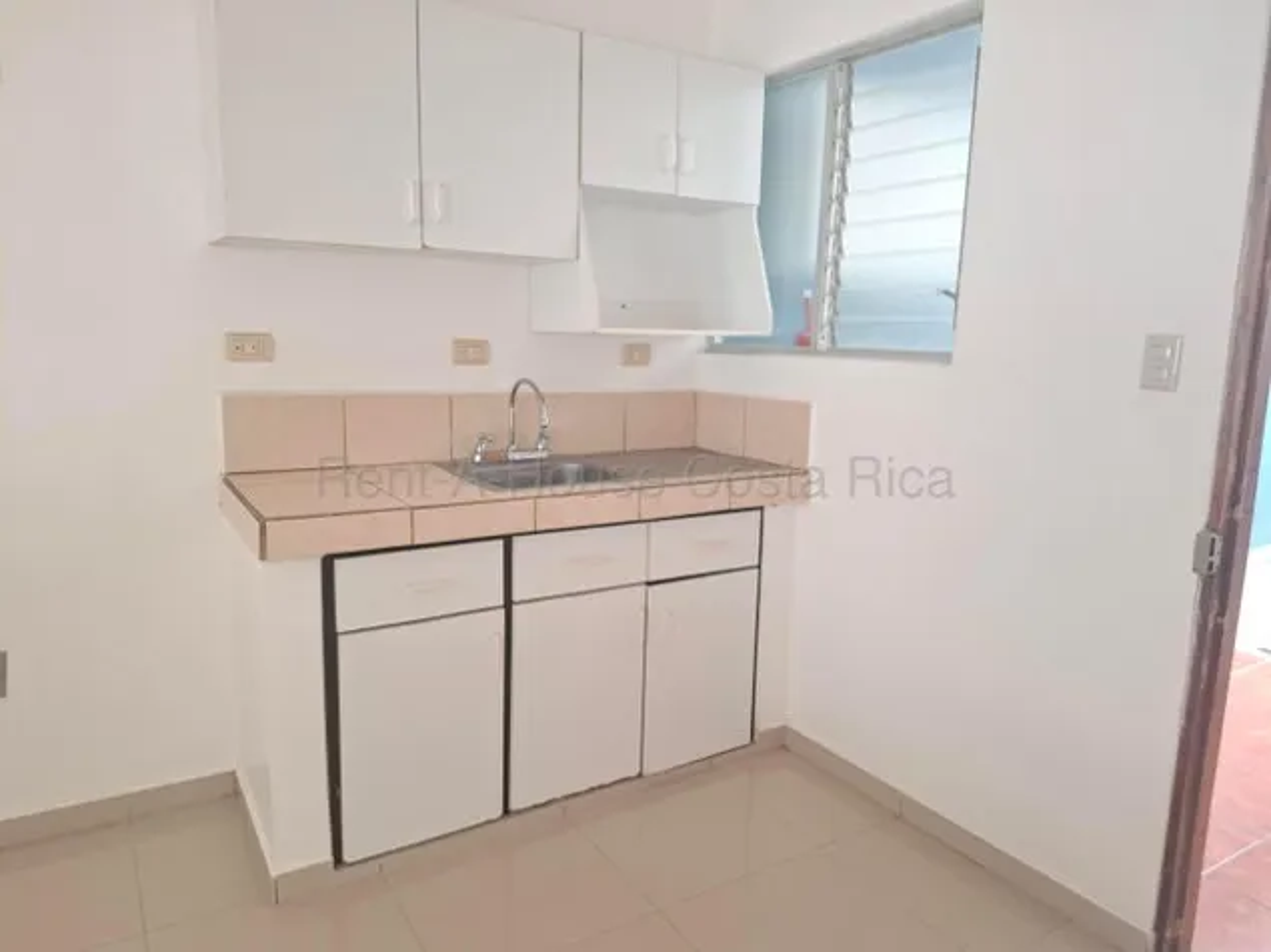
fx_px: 844
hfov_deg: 73.9
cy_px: 476
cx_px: 636
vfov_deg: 58.9
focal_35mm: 23
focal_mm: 5.54
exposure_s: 1/50
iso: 200
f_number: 1.8
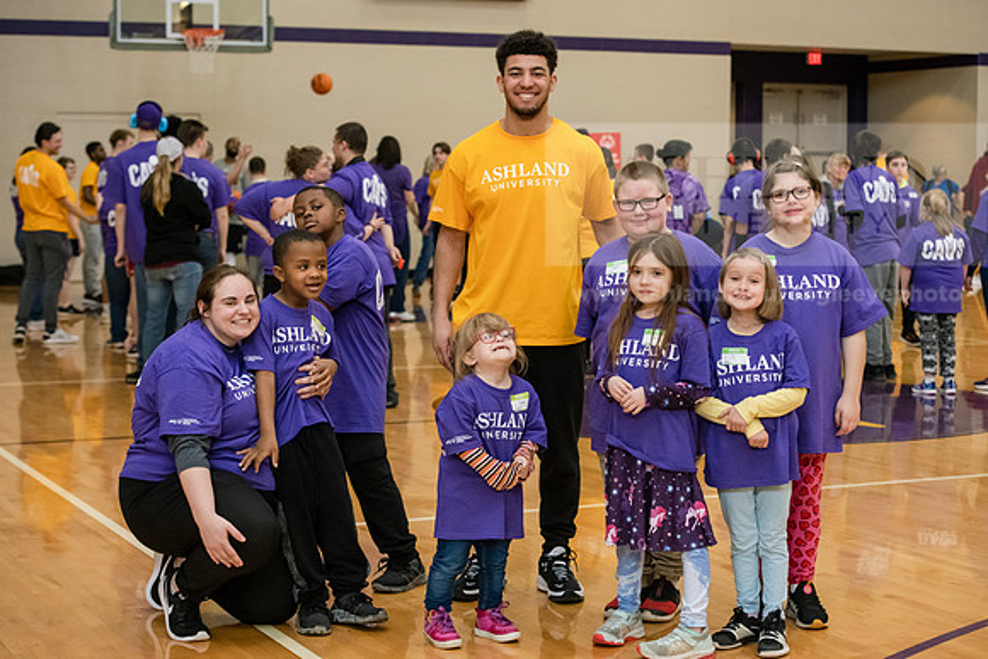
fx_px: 1921
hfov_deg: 28.8
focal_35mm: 70
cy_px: 330
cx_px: 494
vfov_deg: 19.5
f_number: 4.5
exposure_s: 1/200
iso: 3200
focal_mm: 70
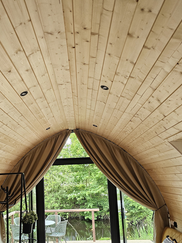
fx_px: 238
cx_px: 63
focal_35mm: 34
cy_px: 155
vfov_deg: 53.3
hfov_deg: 41.3
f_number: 1.7
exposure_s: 1/359
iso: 500
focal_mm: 6.3
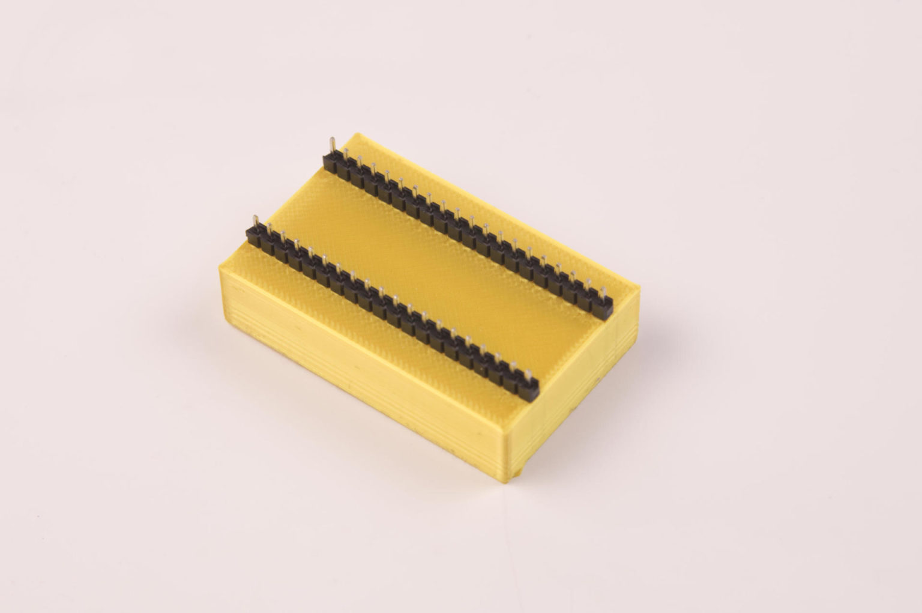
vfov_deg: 14.0
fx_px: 2495
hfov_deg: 20.9
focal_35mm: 98
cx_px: 461
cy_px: 306
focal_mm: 65
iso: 200
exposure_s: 1/30
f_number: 7.1
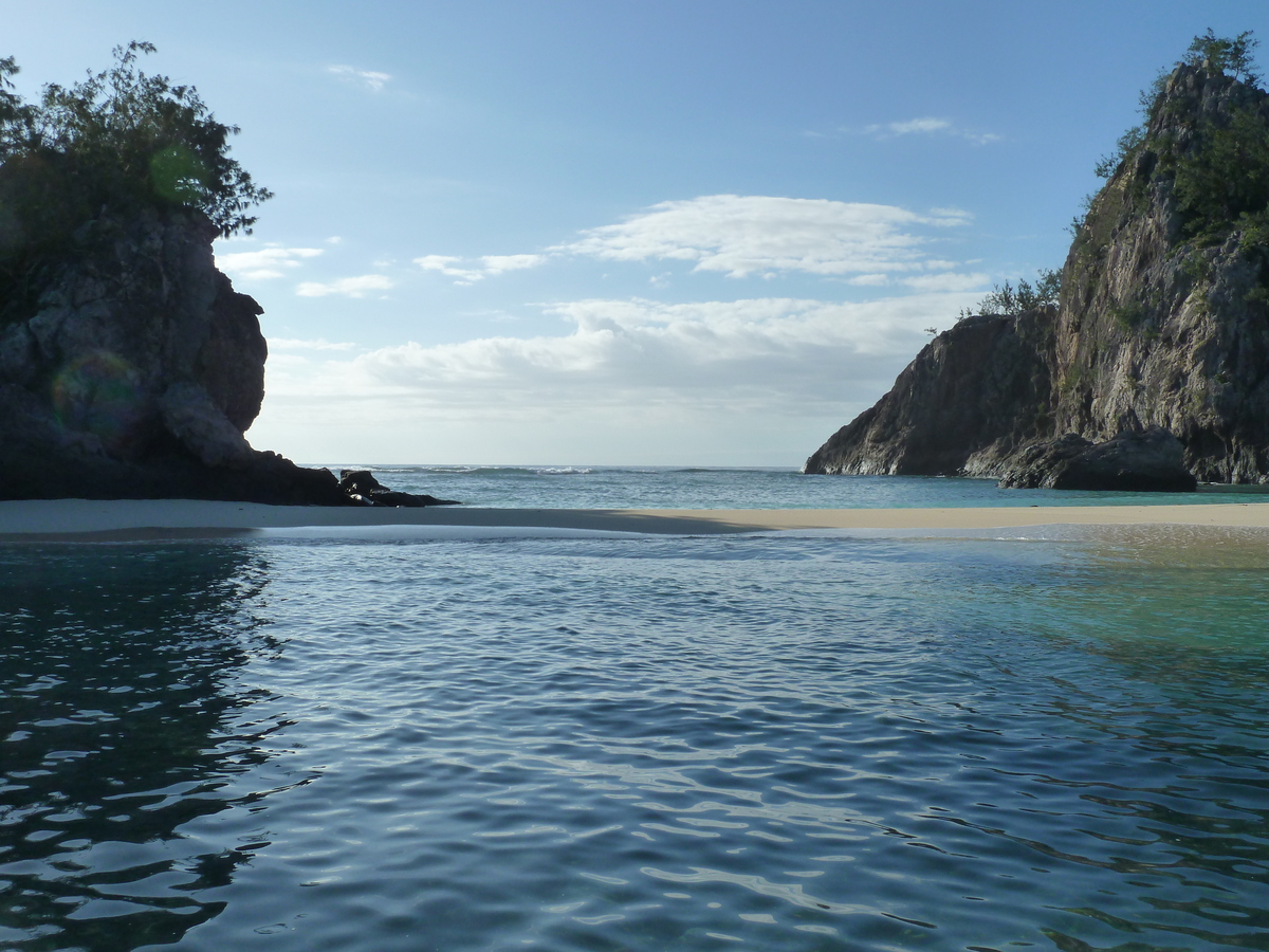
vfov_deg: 38.7
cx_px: 634
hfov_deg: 50.1
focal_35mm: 37
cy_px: 476
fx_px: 1356
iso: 125
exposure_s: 1/640
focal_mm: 6.1
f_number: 5.6
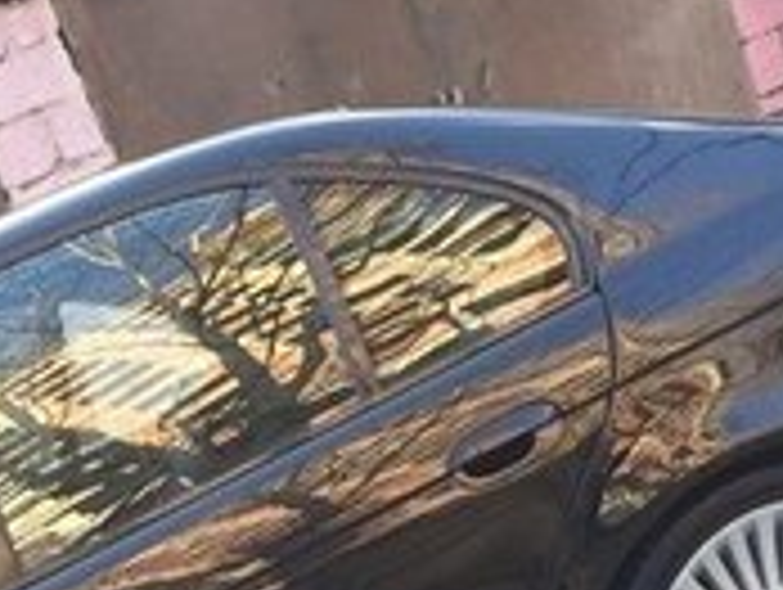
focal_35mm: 110
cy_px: 1056
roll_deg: +24.9
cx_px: -126
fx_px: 2492
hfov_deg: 17.1
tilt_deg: -13.2
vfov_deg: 12.4
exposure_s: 1/100
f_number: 2.2
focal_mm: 4.15
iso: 50
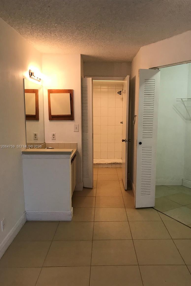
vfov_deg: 61.9
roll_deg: -1.3
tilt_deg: -8.3
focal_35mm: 30
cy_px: 147
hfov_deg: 43.5
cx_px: 107
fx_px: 239
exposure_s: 1/24
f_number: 1.8
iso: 40
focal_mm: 3.99
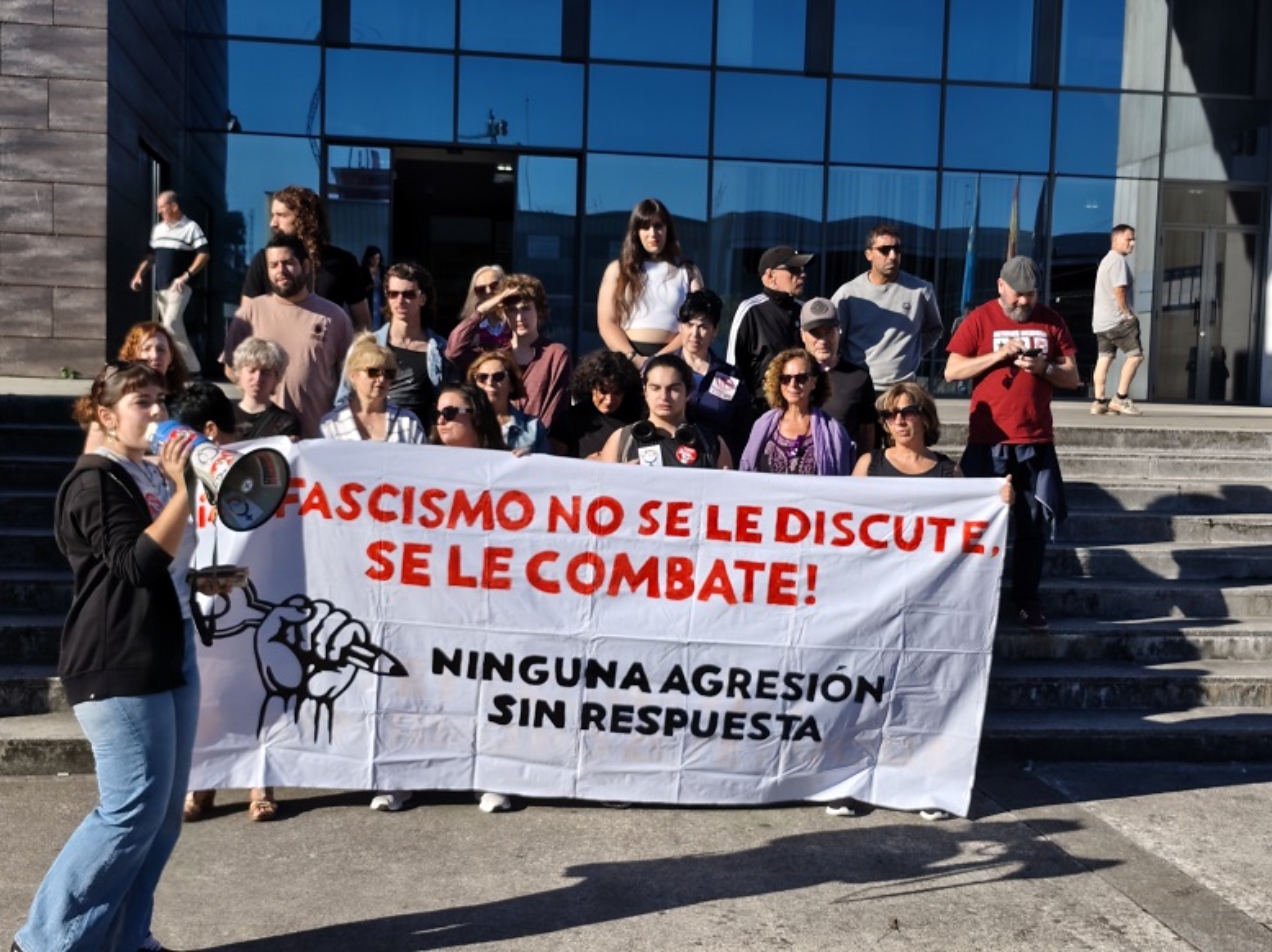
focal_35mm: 47
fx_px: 1726
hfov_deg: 40.5
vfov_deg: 30.9
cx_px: 636
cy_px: 476
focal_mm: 6.07
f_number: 1.7
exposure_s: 1/360
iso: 50
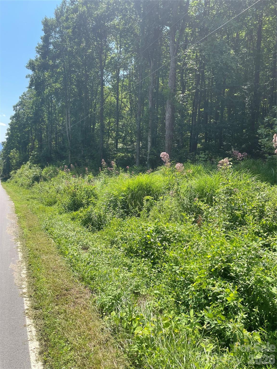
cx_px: 138
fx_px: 277
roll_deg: -4.9
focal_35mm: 26
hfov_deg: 53.1
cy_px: 184
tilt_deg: -3.3
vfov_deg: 67.3
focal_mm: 4.2
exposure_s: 1/1531
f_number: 1.6
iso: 32
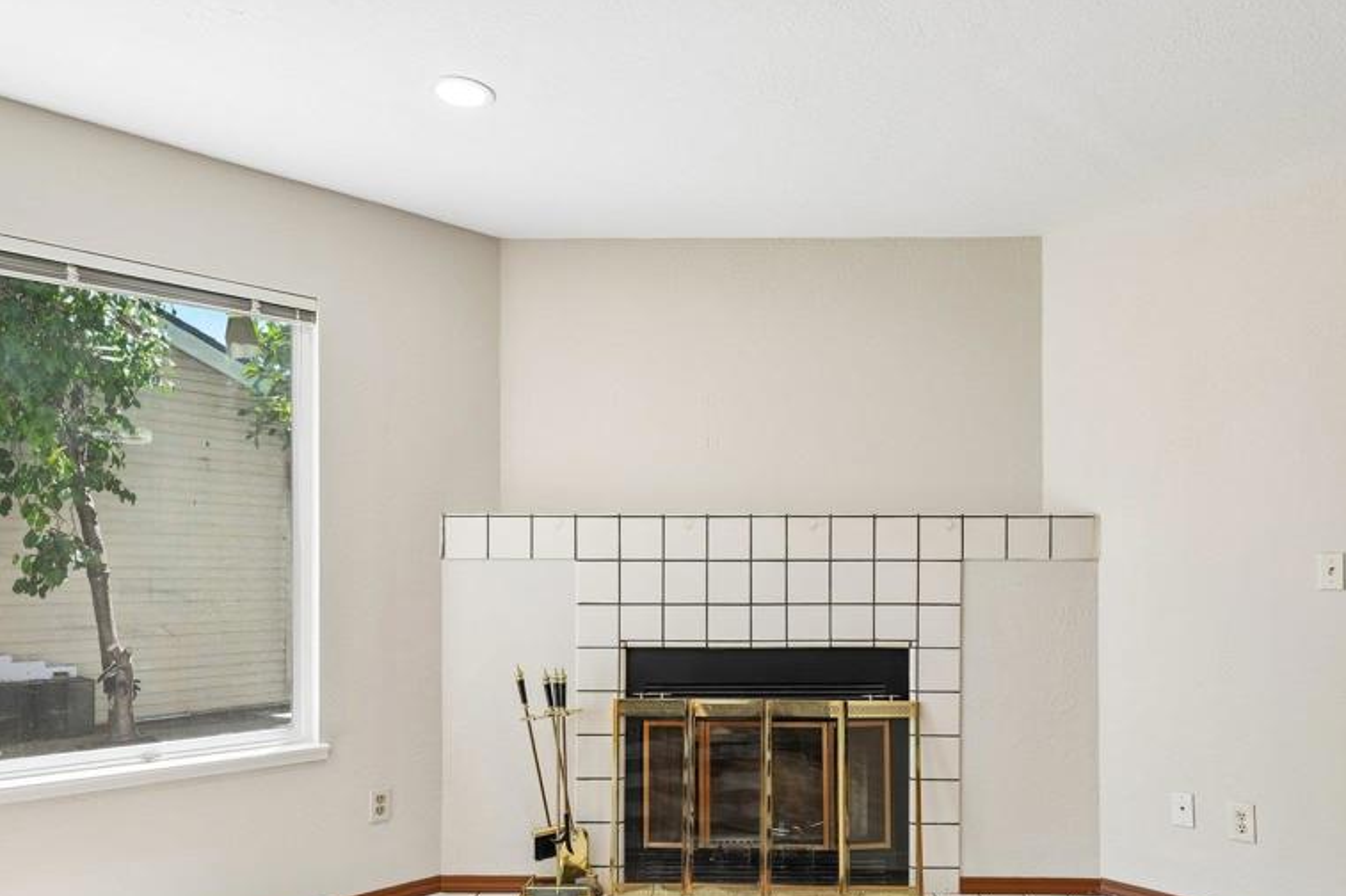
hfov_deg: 72.9
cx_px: 766
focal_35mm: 24
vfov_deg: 52.1
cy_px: 558
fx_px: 905
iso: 500
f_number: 9
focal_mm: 17.9
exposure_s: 1/25
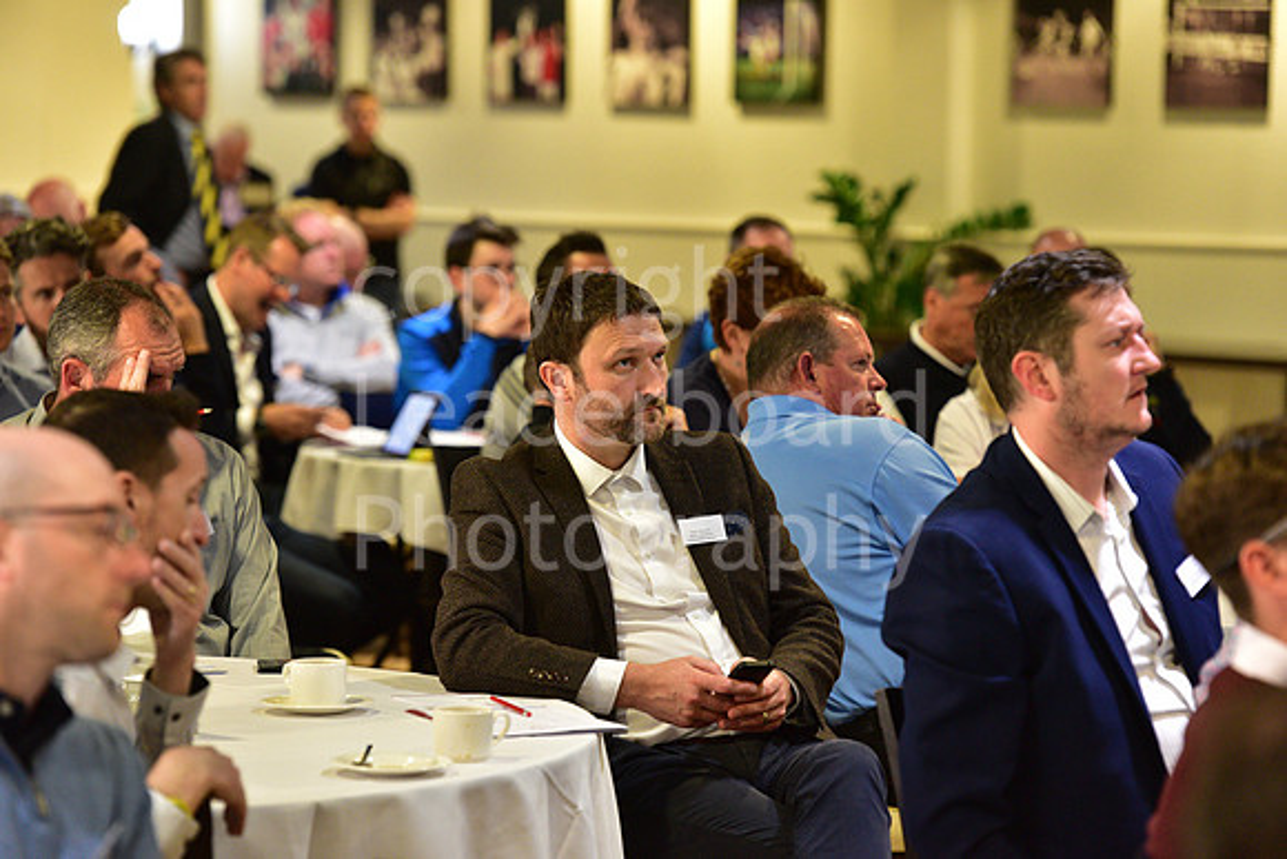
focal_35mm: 155
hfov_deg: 13.2
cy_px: 430
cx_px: 644
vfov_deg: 8.9
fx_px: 5542
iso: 2500
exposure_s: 1/100
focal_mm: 155
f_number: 4
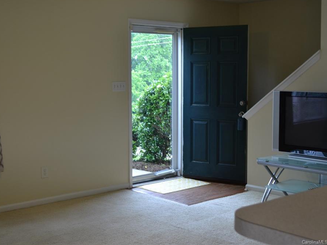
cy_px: 120
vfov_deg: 27.5
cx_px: 154
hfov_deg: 36.1
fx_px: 501
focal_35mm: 53
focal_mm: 32
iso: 400
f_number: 4.8
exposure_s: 1/60
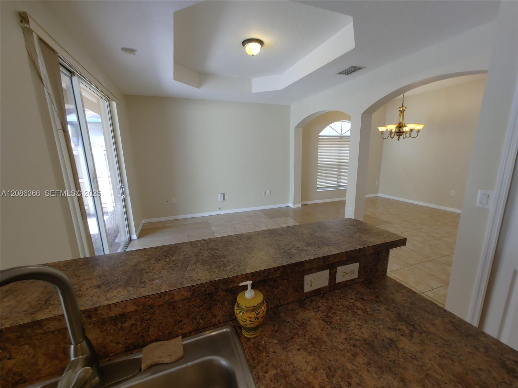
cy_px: 194
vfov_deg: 81.7
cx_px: 259
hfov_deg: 98.2
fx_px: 224
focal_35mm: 15
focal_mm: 1.78
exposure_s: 1/40
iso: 100
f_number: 1.9
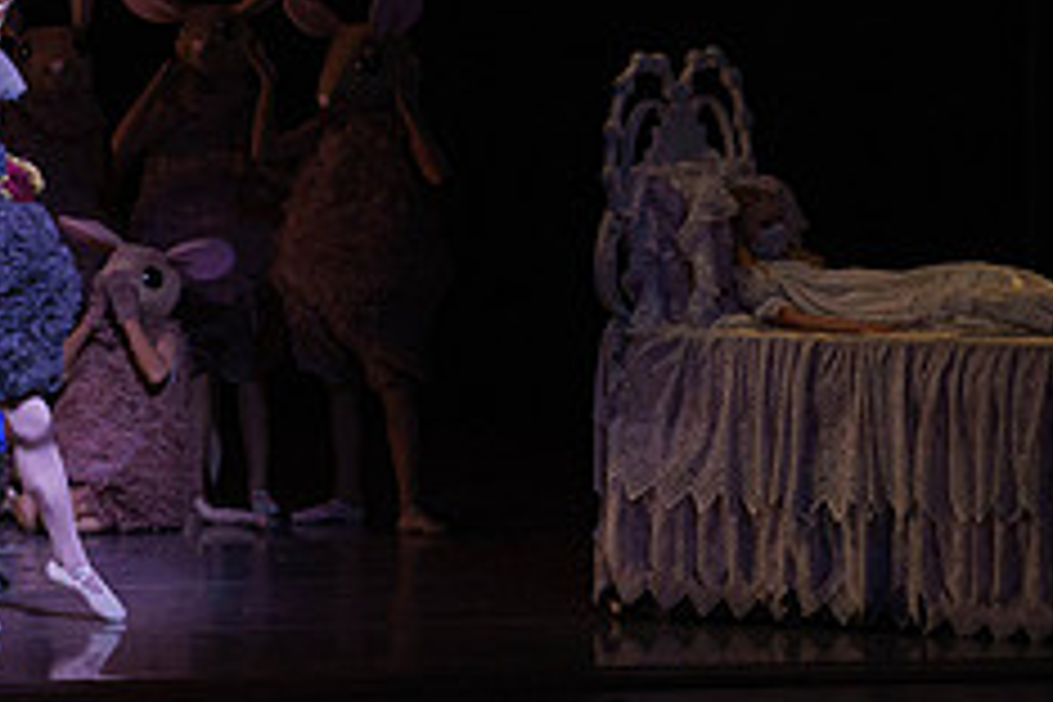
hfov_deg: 4.6
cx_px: -72
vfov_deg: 3.1
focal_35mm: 444
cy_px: 101
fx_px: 12986
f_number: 9
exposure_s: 1/320
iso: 5000
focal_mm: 179
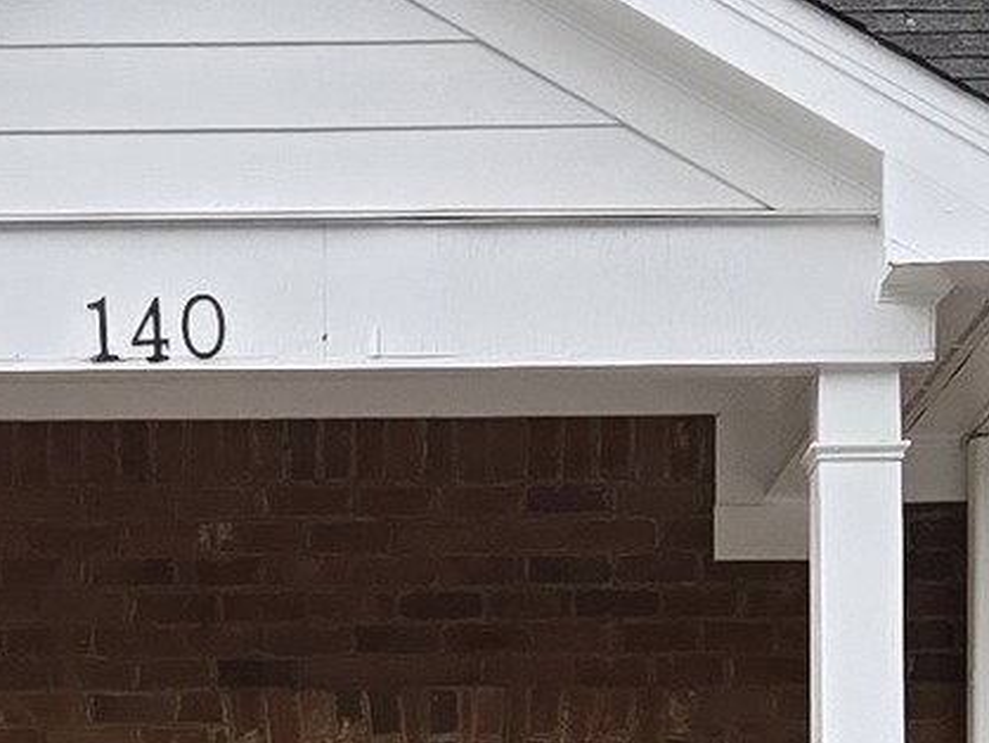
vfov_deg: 8.6
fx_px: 4831
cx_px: 85
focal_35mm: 169
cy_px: 1091
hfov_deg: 11.6
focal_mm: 5.4
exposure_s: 1/180
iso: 64
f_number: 1.8
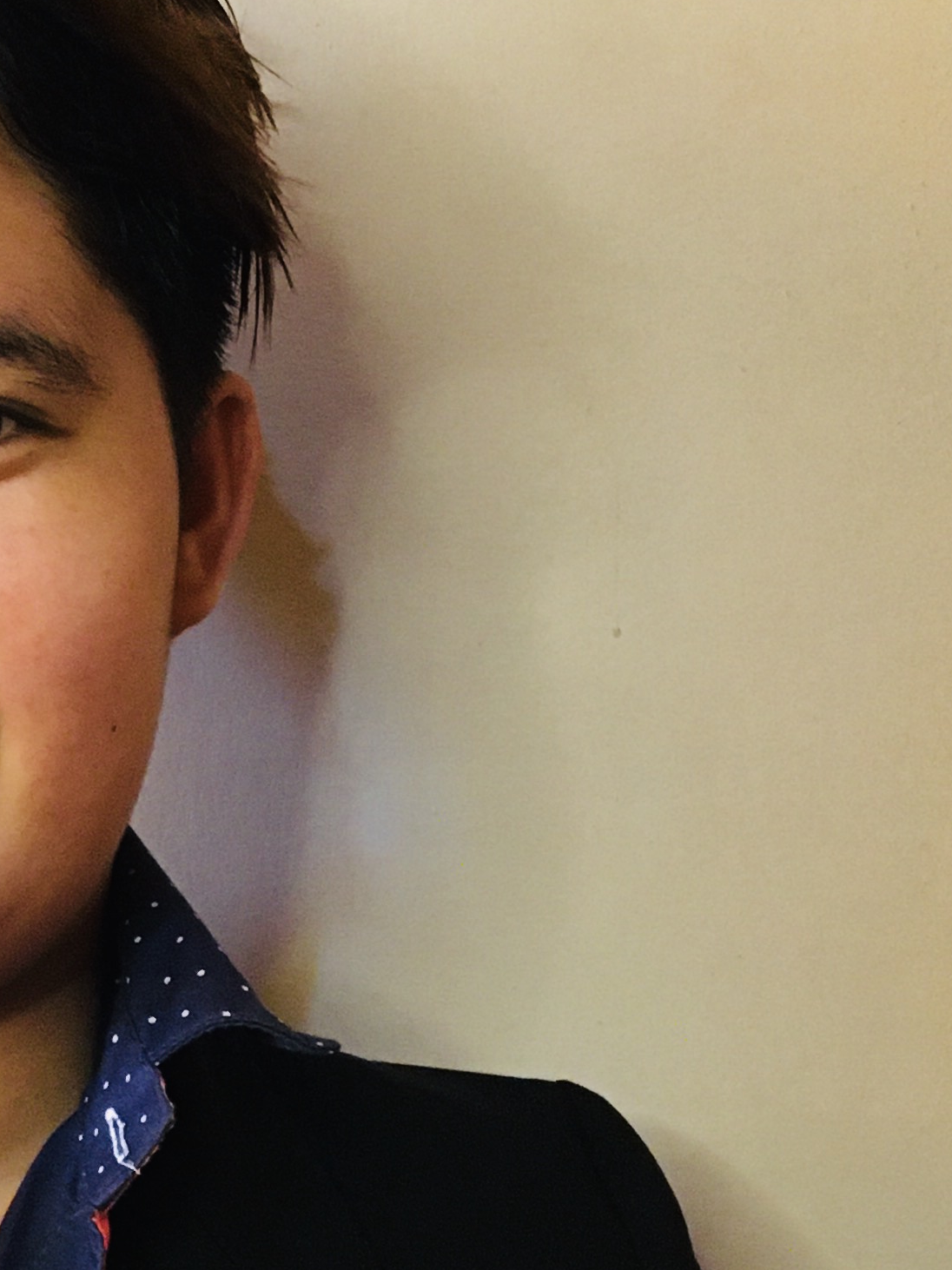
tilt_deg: -3.7
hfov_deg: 17.7
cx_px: -112
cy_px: 975
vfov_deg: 24.1
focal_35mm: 80
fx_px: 2934
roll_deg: +2.3
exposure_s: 1/30
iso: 200
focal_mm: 4.15
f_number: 2.2
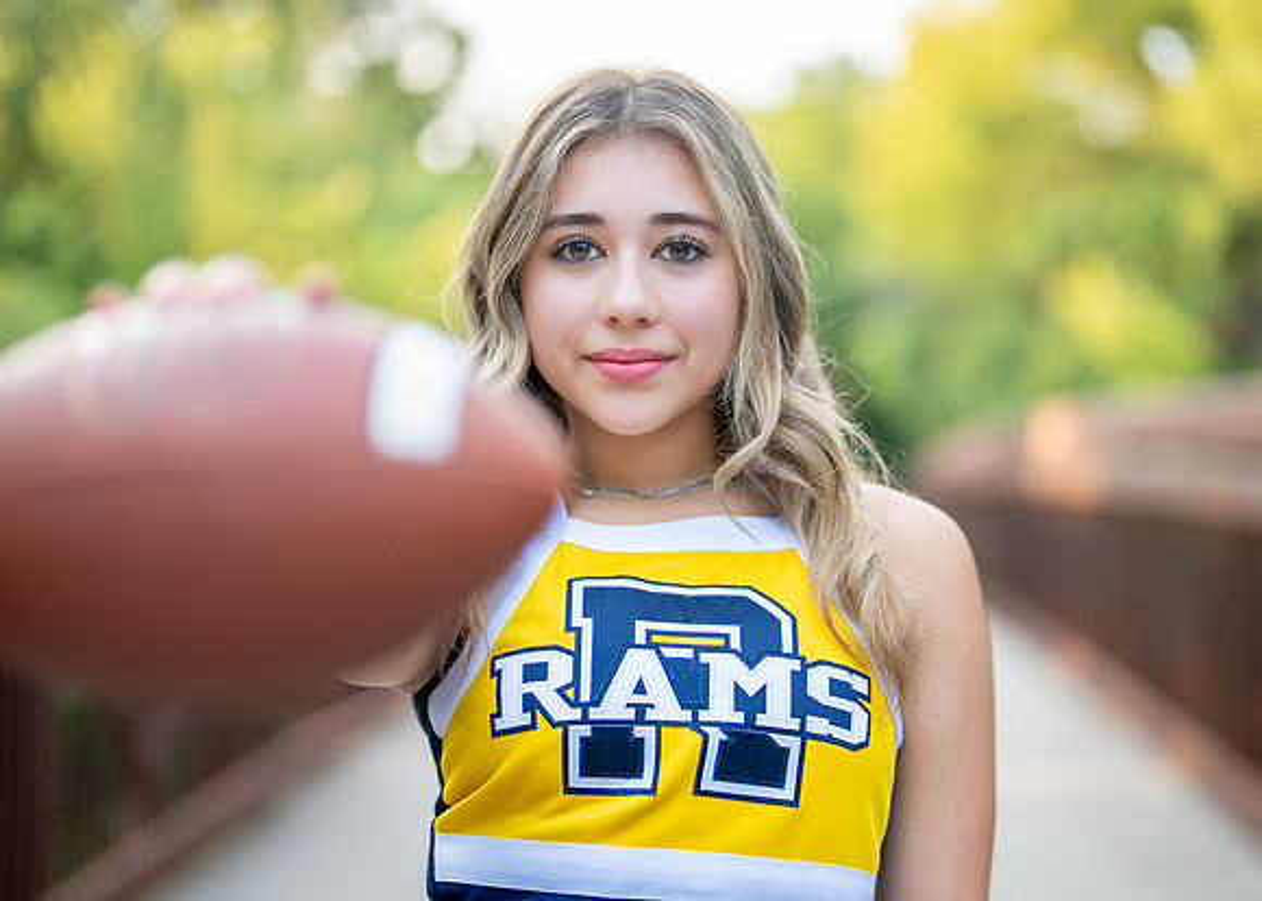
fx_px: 2299
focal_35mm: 64
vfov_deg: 22.2
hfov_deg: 30.7
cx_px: 700
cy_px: 412
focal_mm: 50
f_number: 1.2
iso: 250
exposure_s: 1/500
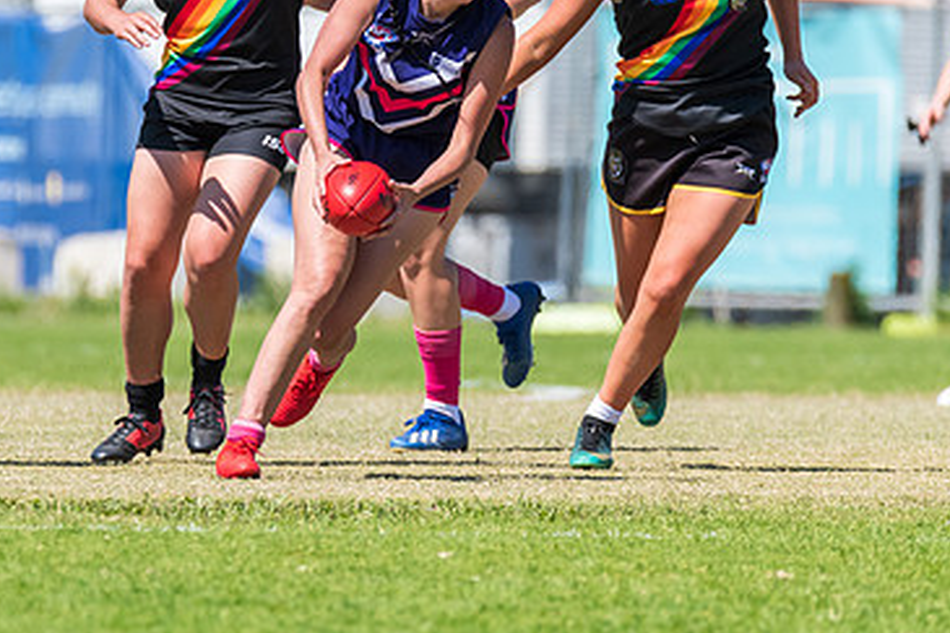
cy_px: 187
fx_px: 23633
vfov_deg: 1.5
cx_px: 282
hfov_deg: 2.3
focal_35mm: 896
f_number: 6.3
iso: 800
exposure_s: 1/3200
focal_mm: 450
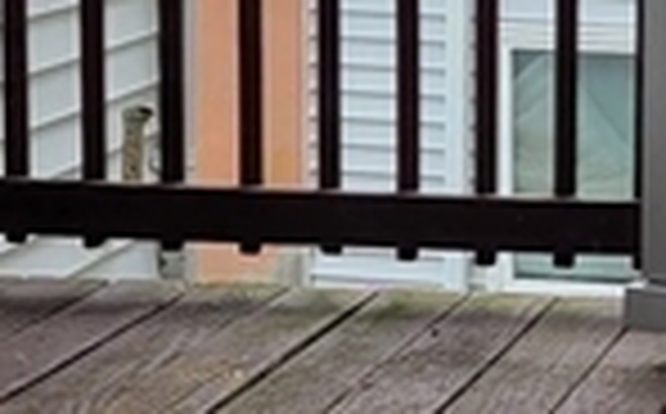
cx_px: 878
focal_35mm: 191
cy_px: 351
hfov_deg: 10.7
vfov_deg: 6.8
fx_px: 3462
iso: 40
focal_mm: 5.4
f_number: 1.8
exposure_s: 1/441
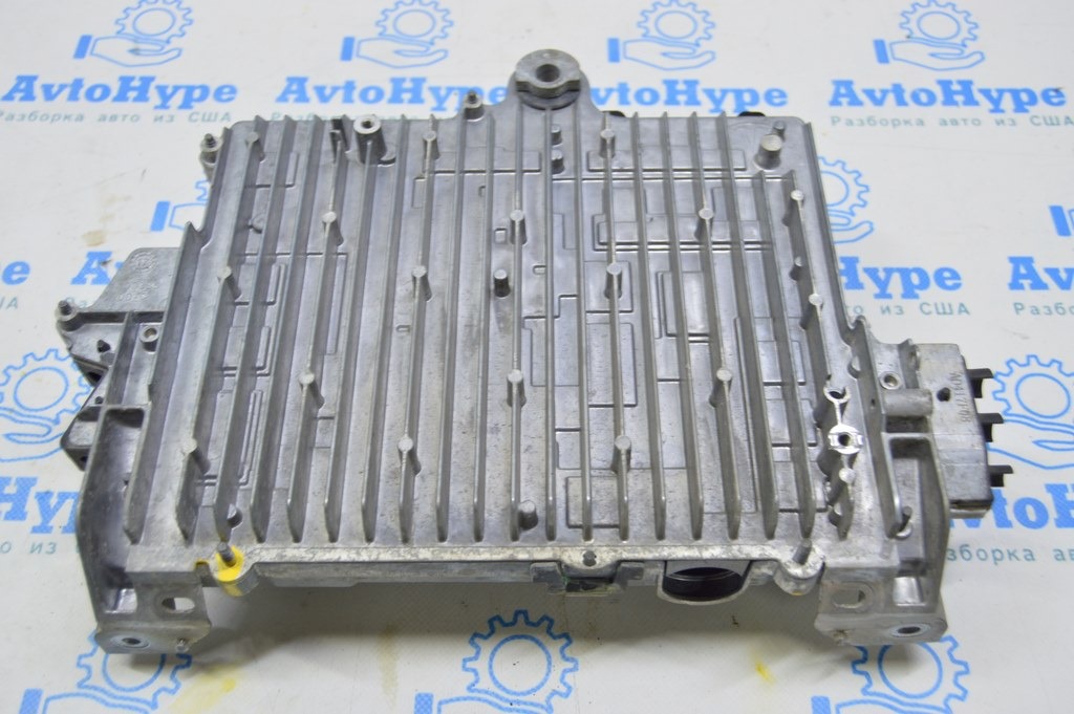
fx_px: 1073
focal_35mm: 36
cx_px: 537
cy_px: 357
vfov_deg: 36.8
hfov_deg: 53.2
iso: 400
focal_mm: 24
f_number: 5.6
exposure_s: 1/20
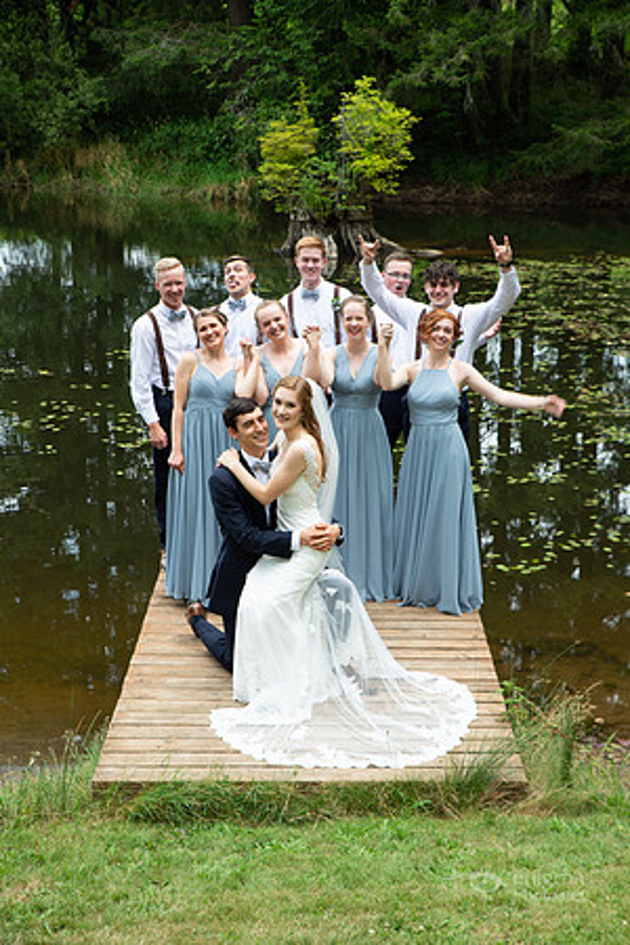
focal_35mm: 62
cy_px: 472
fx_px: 1627
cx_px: 315
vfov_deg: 32.4
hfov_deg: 21.9
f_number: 9
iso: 125
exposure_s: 1/100
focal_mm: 62
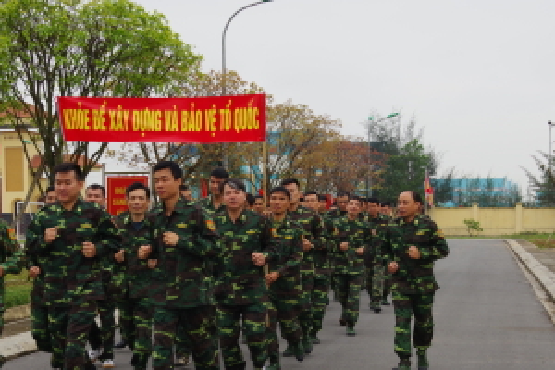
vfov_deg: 17.6
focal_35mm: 77
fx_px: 1187
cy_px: 279
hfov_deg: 26.3
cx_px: 250
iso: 200
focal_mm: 28
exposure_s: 1/125
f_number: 8
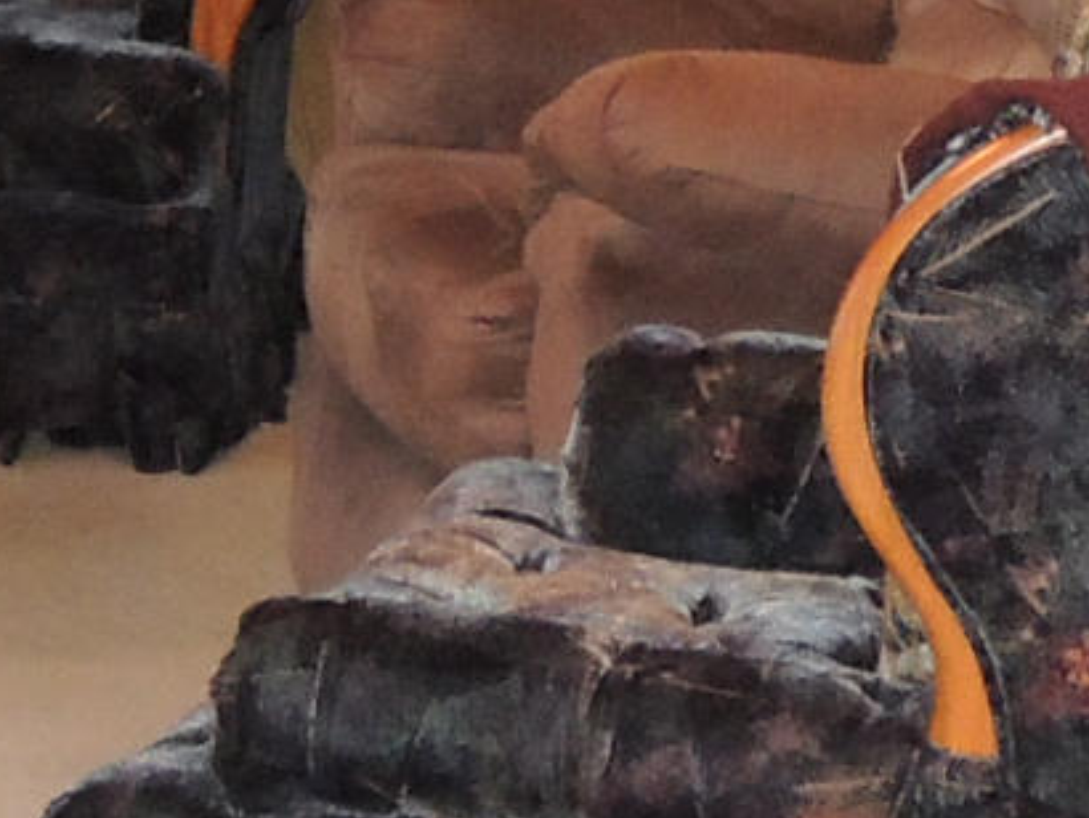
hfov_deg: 12.6
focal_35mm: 156
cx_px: 193
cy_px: -598
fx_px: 4911
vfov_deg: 9.1
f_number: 2.8
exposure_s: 1/30
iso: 560
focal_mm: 4.3
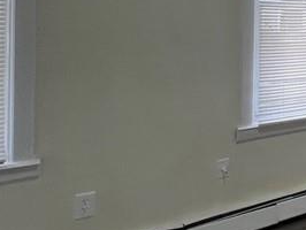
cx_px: 505
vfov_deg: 28.1
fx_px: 442
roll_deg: -2.3
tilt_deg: +4.3
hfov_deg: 24.6
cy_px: 24
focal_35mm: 50
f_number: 1.8
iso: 64
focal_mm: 1.57
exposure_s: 1/120
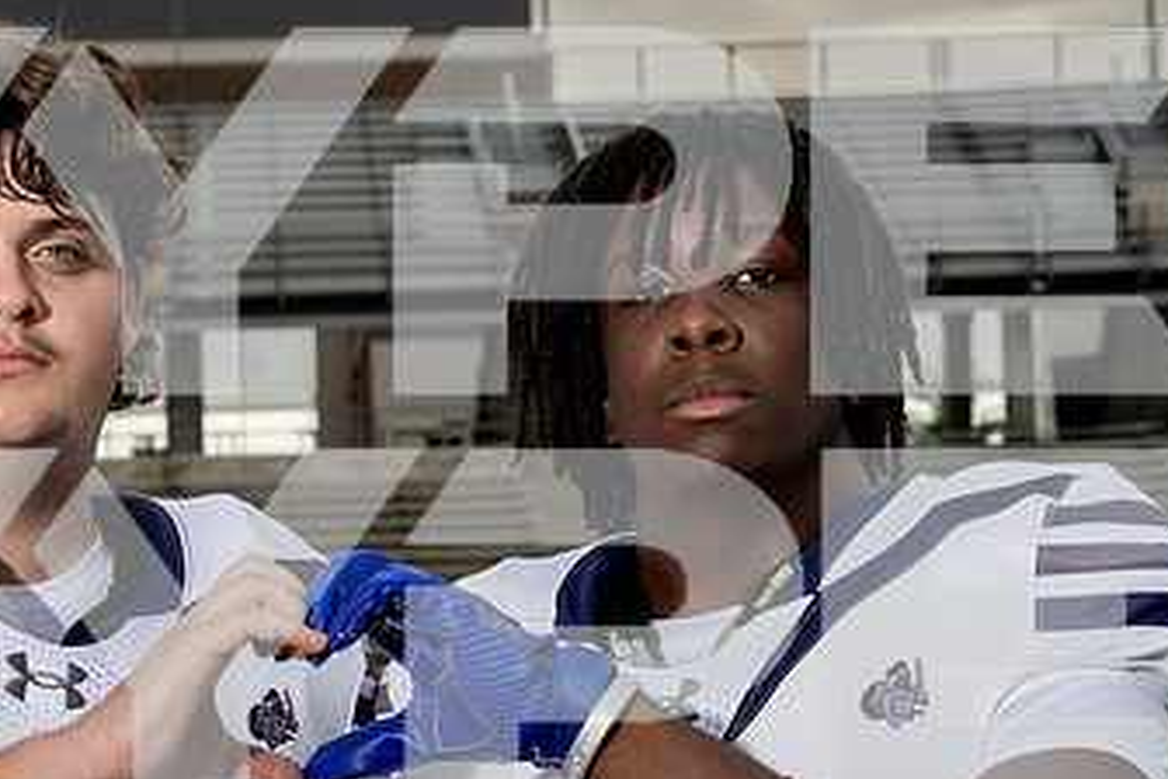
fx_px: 3244
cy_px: 635
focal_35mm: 100
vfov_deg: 13.6
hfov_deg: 20.3
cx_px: 337
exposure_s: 1/250
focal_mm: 58
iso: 250
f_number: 8
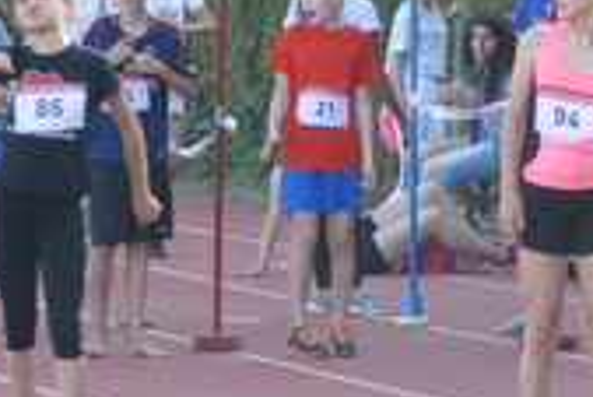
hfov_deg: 4.0
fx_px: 8424
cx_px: 730
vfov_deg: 2.7
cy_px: 200
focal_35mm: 511
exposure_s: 1/800
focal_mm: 58.01
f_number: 3.9
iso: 1250
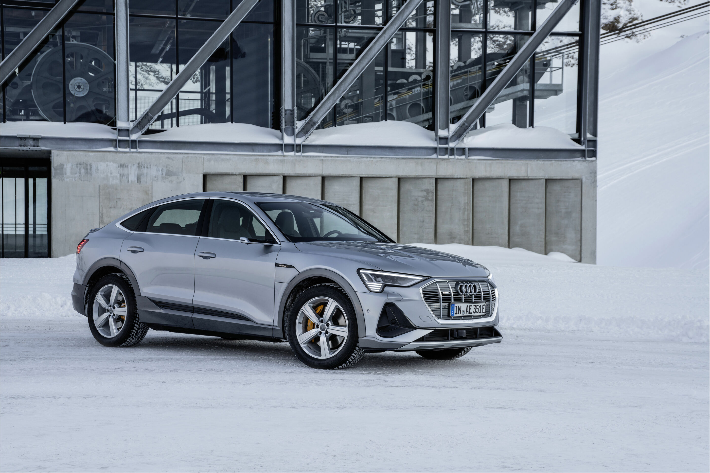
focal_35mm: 62
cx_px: 355
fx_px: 1223
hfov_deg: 32.4
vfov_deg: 21.9
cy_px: 236
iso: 160
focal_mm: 62
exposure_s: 1/5
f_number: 7.1
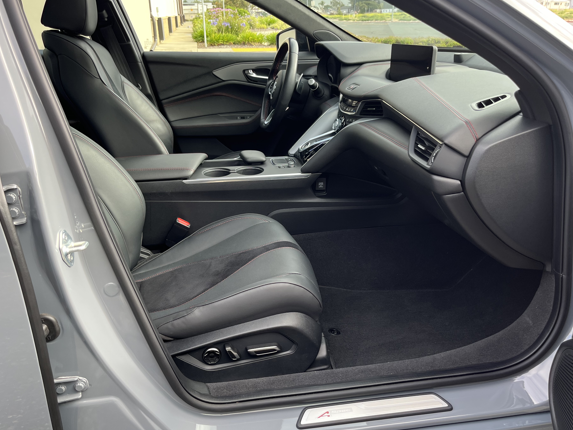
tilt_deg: -23.6
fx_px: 480
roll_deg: +1.8
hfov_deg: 61.6
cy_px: 222
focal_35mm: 29
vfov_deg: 48.2
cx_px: 267
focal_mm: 5.1
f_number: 1.6
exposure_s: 1/157
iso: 40
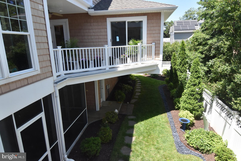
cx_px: 120
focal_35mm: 22
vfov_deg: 56.2
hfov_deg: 77.3
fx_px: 151
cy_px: 80
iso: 800
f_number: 10
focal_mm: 15
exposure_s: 1/400
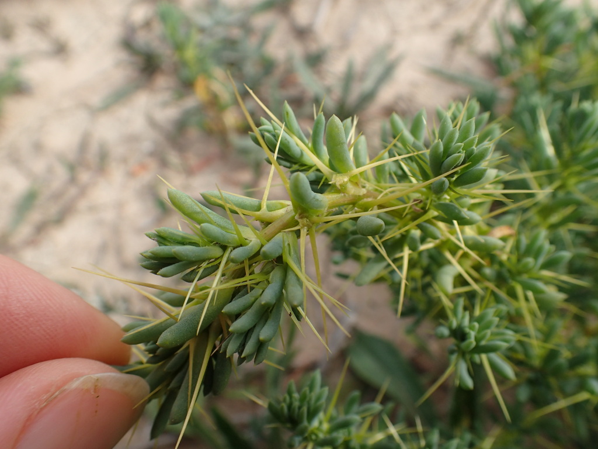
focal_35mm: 30
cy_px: 224
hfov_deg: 60.0
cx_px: 299
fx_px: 518
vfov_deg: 46.8
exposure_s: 1/640
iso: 100
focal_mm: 5.5
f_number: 3.2
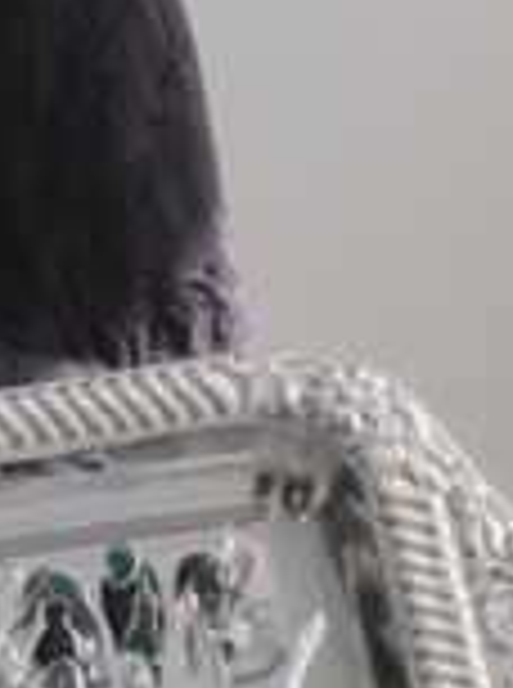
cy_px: 234
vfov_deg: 5.4
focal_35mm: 369
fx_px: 7322
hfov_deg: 4.0
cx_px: -666
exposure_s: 1/125
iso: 500
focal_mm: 70
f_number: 5.6
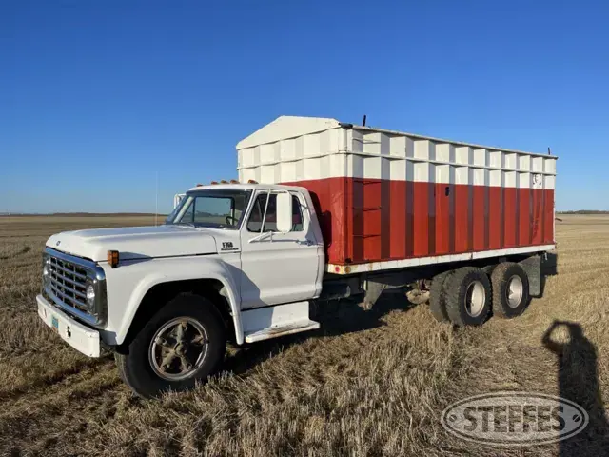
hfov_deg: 67.3
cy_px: 228
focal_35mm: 26
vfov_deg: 53.1
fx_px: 457
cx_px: 304
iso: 32
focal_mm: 5.1
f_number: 1.6
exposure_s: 1/4049
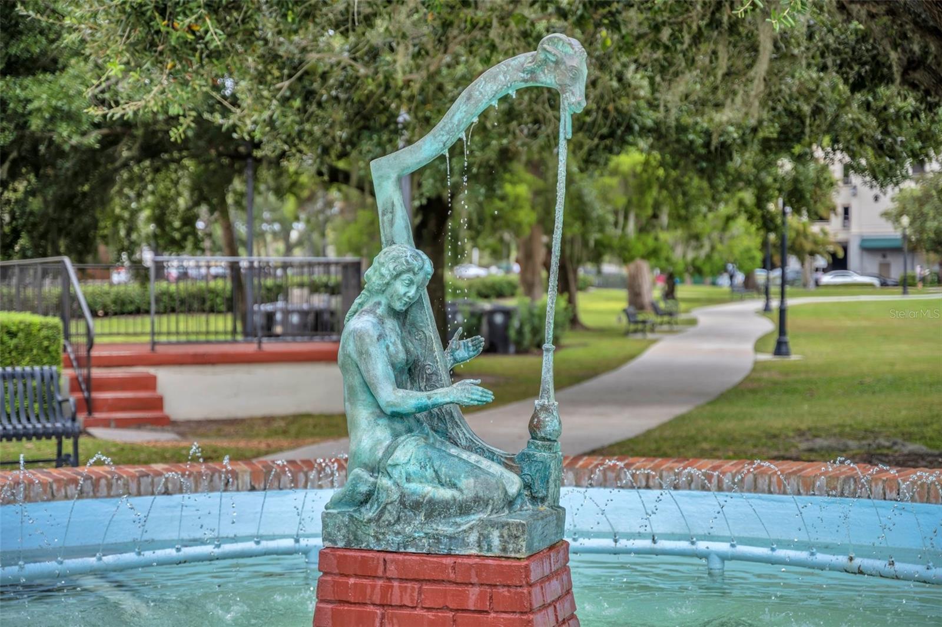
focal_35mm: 65
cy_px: 314
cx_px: 471
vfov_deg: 20.9
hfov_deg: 31.0
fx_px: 1700
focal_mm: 65
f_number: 2.8
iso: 100
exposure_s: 1/640
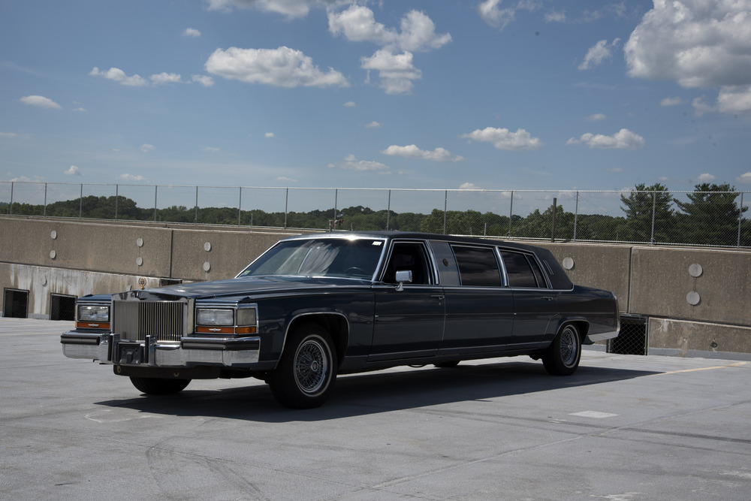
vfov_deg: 27.0
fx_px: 1043
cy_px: 250
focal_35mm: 50
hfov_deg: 39.6
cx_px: 376
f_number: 13
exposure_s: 1/200
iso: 100
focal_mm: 50
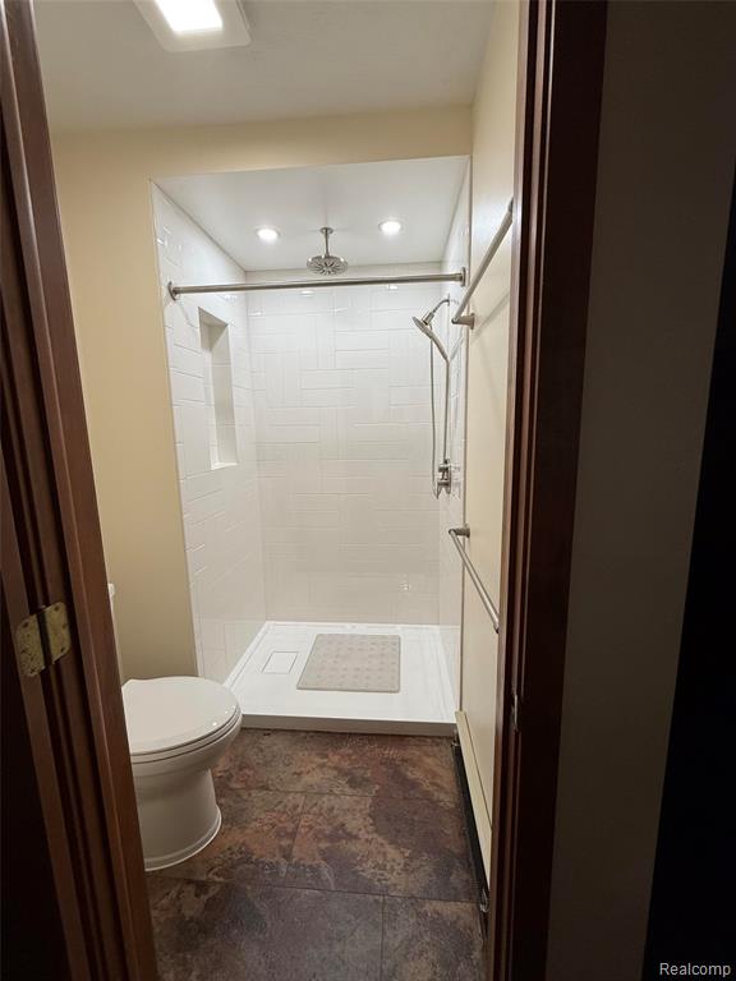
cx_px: 368
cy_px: 490
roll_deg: +1.2
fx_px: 397
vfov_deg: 102.1
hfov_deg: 85.7
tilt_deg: -8.3
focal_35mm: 14
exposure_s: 1/120
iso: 100
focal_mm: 2.22
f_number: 2.2
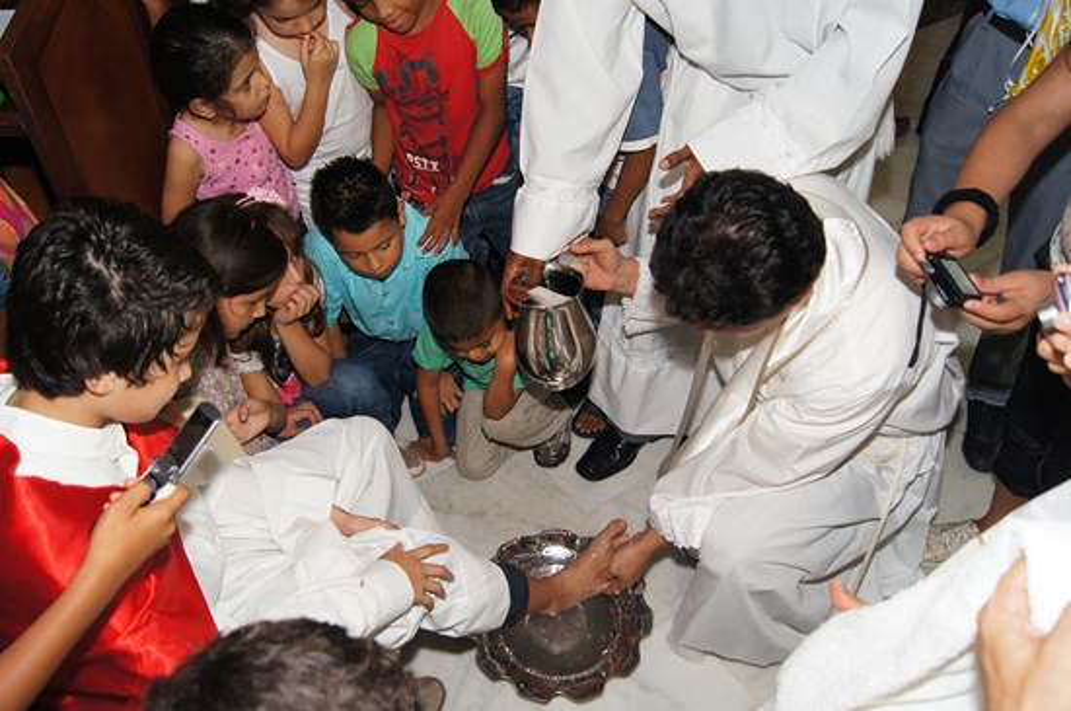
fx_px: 802
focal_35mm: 27
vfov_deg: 47.8
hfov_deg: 67.5
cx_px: 536
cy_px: 356
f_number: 4.5
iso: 400
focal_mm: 18
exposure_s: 1/60
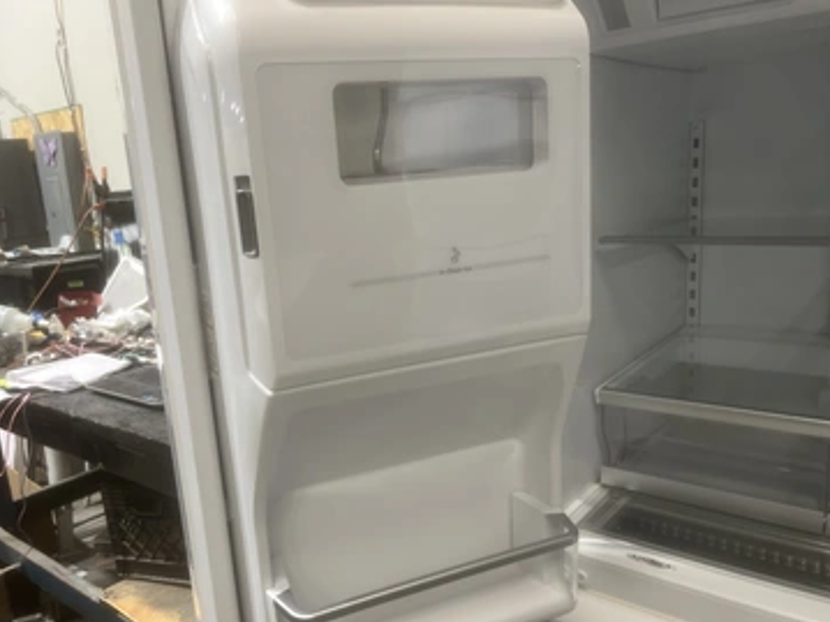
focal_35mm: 29
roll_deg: +7.0
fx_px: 695
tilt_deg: -11.0
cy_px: 328
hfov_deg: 61.6
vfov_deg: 48.2
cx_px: 384
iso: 64
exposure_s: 1/60
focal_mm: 5.1
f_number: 1.6
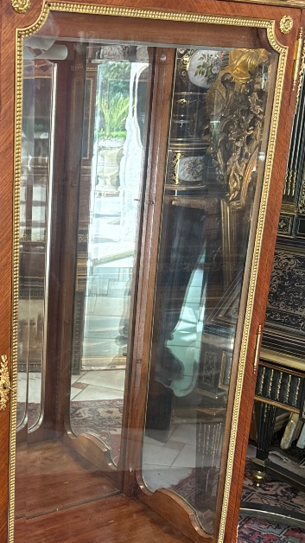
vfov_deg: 40.9
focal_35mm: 50
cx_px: 26
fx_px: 719
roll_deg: -1.8
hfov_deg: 23.3
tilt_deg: -18.8
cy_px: 349
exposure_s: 1/100
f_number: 1.78
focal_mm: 6.76
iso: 400
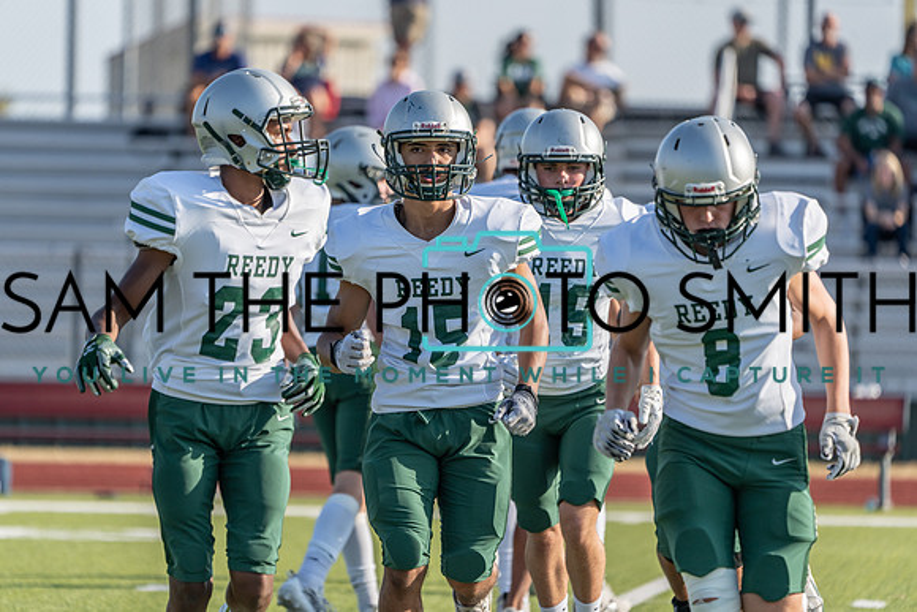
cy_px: 306
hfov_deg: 5.8
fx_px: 9044
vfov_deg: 3.9
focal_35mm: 355
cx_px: 458
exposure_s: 1/1250
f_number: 5.6
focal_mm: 355
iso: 320
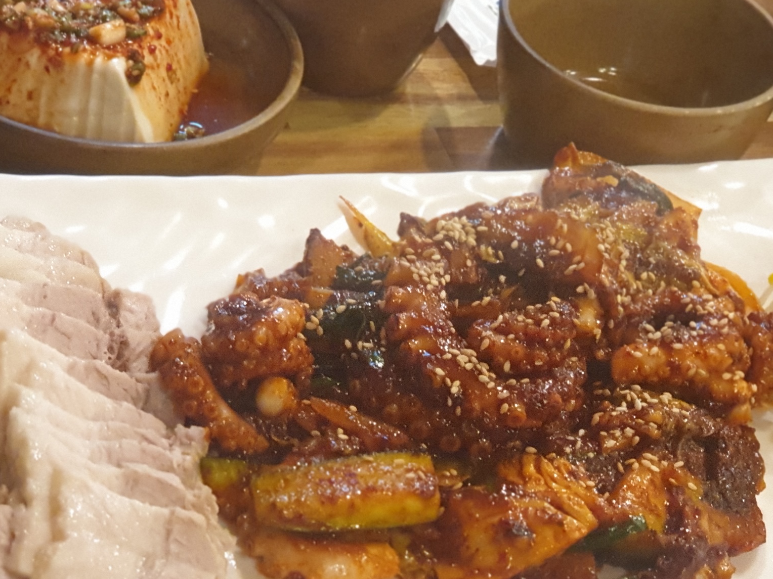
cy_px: 338
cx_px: 439
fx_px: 2188
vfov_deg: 15.1
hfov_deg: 20.0
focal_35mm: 98
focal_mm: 6
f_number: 2.4
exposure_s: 1/24
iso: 400
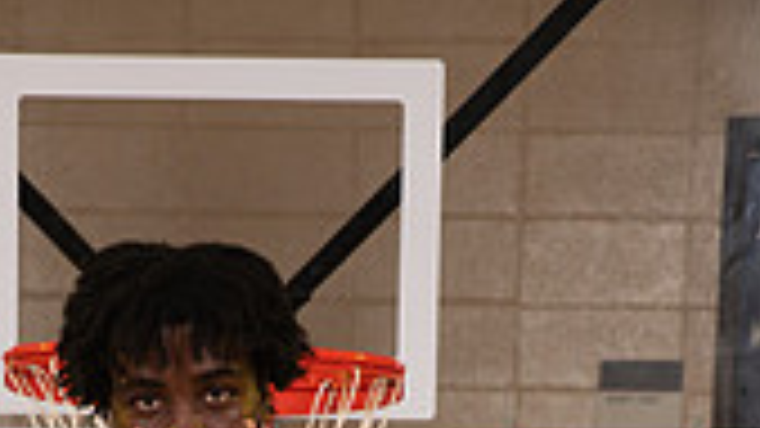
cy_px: 1000
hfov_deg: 13.2
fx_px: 3264
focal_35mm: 162
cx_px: 198
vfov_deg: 7.1
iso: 320
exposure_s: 1/320
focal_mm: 58
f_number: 7.1
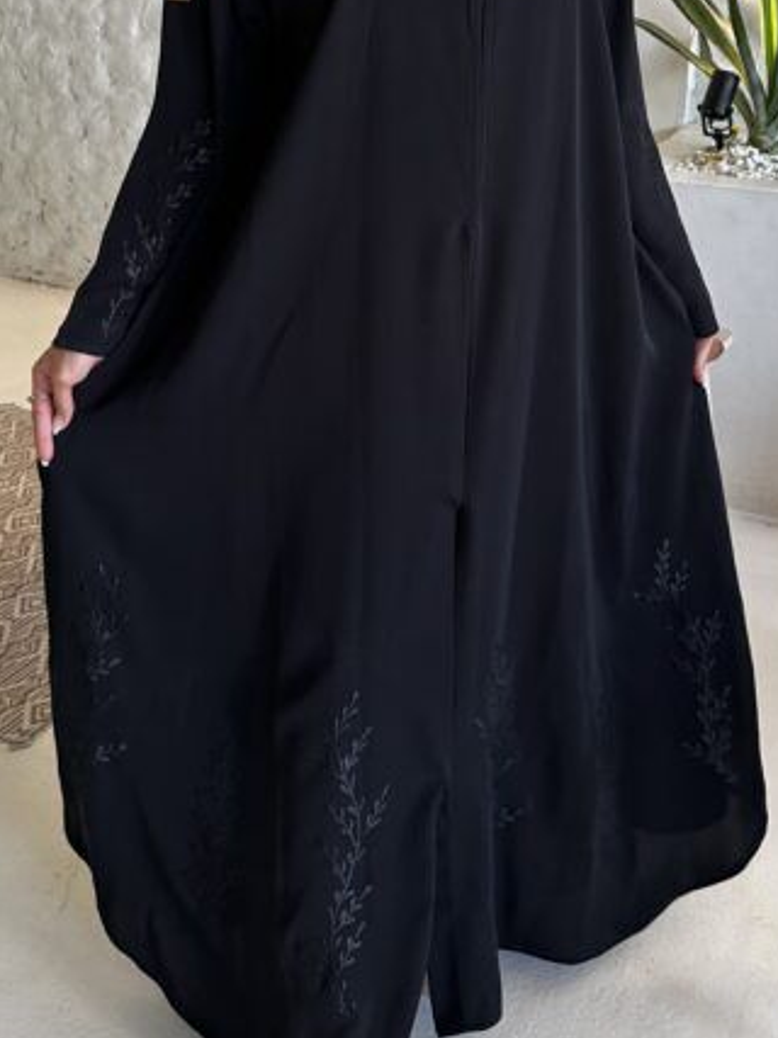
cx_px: 411
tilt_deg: -16.0
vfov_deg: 41.4
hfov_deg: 32.2
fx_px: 1349
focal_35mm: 45
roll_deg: -0.7
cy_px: 318
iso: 200
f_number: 1.78
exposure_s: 1/120
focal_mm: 6.86
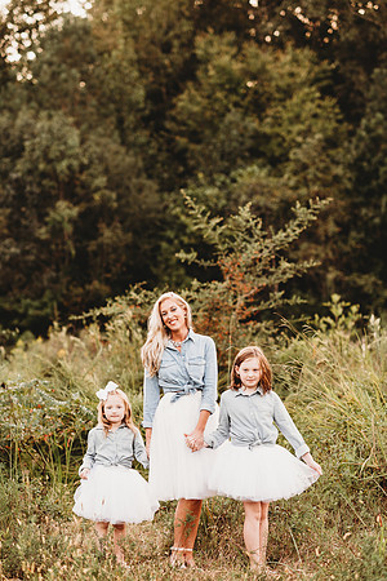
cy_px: 290
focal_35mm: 85
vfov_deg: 23.9
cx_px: 194
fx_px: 1371
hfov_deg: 16.1
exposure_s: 1/125
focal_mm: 85
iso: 125
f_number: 2.2
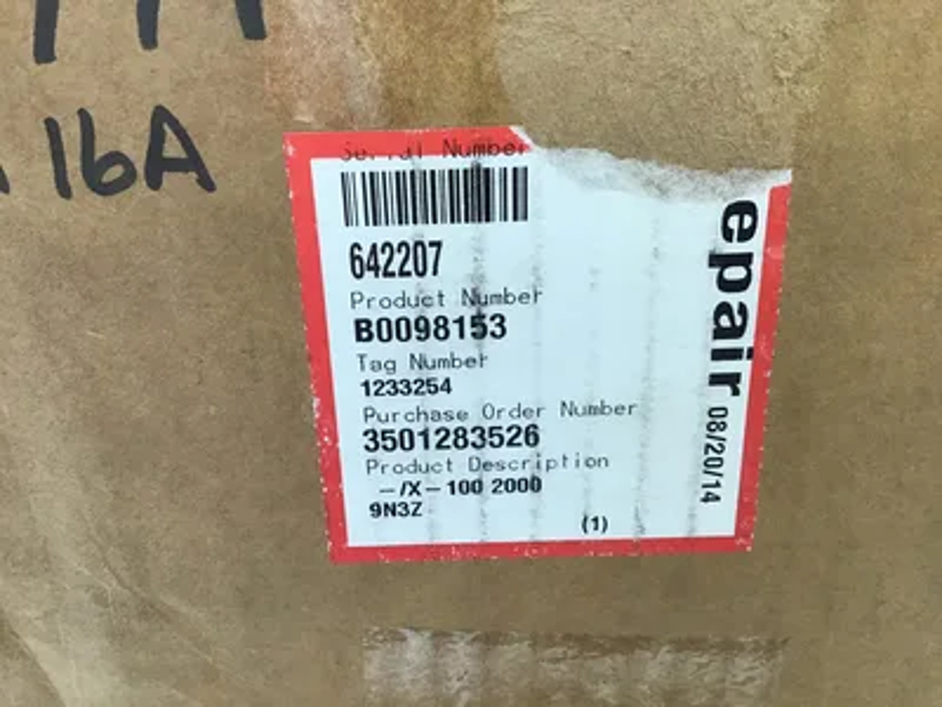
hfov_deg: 58.4
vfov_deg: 45.4
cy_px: 354
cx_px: 471
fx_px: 844
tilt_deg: -21.9
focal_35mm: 31
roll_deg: -1.3
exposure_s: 1/30
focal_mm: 3.3
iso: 40
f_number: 2.4
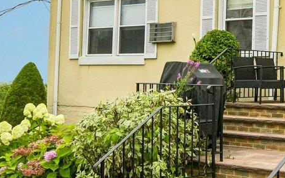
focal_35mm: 73
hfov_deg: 27.4
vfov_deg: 17.4
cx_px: 247
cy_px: -7
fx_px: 567
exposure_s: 1/320
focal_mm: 16
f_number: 8
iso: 400
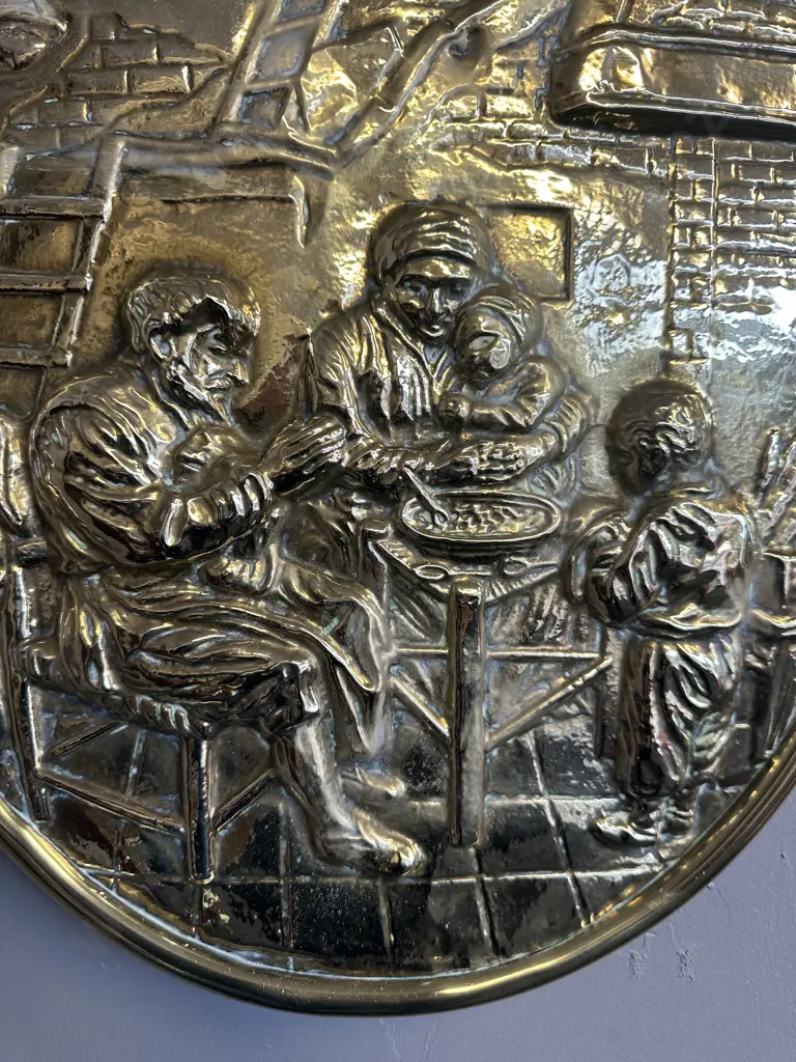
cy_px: 531
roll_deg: -1.0
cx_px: 398
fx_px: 736
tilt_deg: -4.0
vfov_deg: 71.6
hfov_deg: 56.8
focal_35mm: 24
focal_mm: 6.86
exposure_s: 1/100
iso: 160
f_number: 1.78
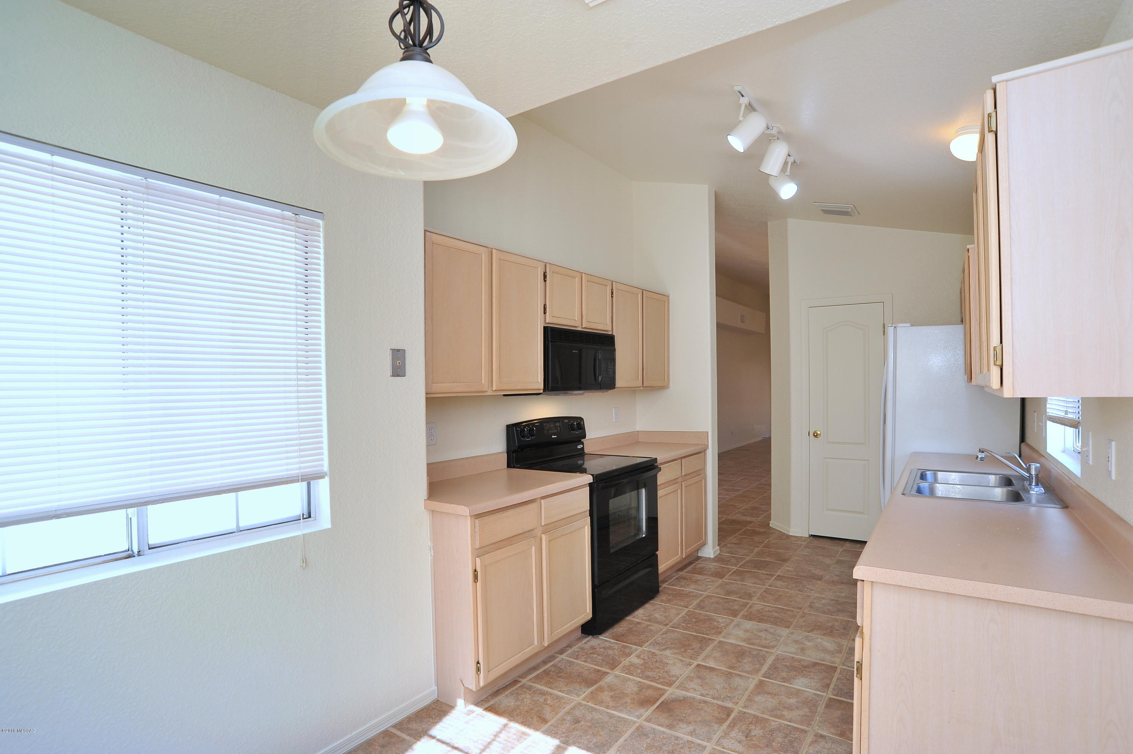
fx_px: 566
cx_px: 566
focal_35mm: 18
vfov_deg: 67.3
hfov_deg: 90.0
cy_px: 377
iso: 640
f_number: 10
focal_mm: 18
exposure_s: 1/30
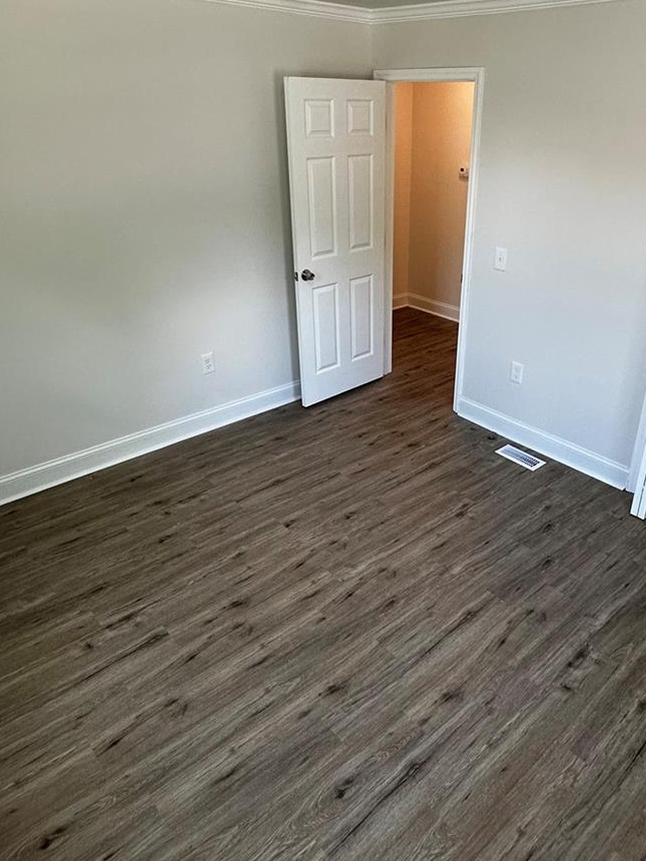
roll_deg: -1.2
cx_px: 394
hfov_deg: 54.4
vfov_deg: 69.3
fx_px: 622
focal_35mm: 25
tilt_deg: -24.5
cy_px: 393
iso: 200
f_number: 2.2
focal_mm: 2.22
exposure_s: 1/120
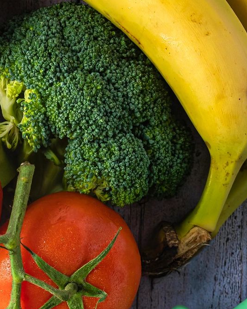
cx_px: 119
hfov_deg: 10.3
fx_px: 1371
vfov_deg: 12.5
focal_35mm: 150
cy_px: 382
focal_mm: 50
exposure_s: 1/40
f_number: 5.6
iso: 400
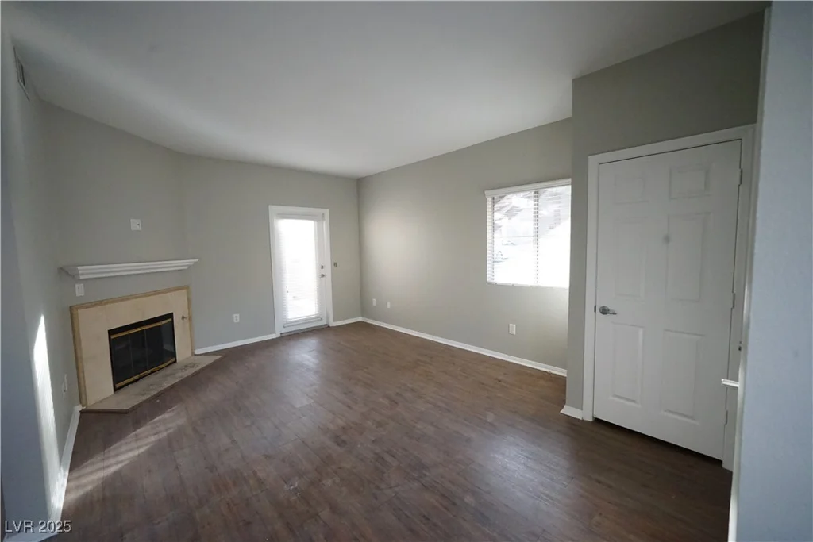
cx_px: 406
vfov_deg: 81.2
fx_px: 316
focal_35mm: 14
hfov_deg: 104.2
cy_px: 271
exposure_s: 1/200
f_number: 7.1
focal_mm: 14
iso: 8000
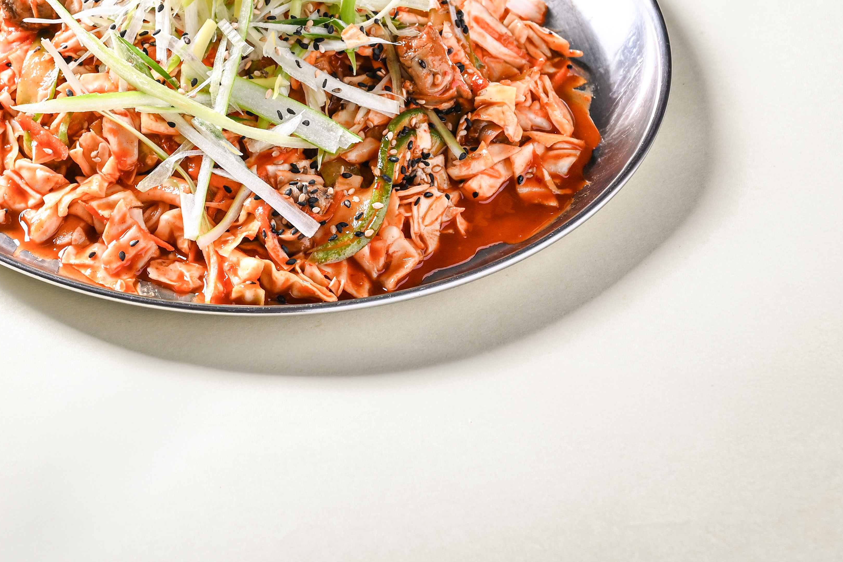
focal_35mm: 130
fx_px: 3044
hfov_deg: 15.7
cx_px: 233
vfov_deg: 10.5
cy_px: 44
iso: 100
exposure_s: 1/125
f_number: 9
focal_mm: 70
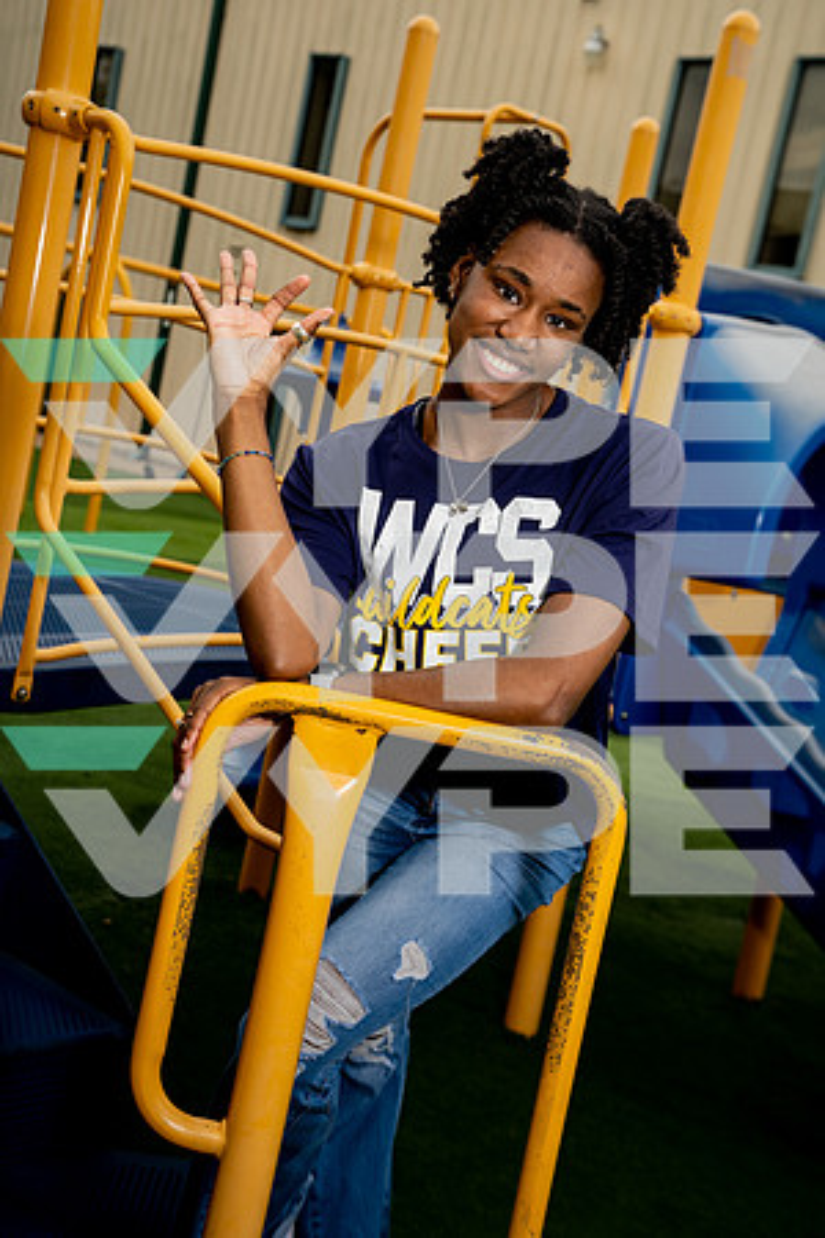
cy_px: 619
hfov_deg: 25.5
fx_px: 1822
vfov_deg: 37.5
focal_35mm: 53
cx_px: 412
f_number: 5.6
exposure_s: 1/250
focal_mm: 53
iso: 100
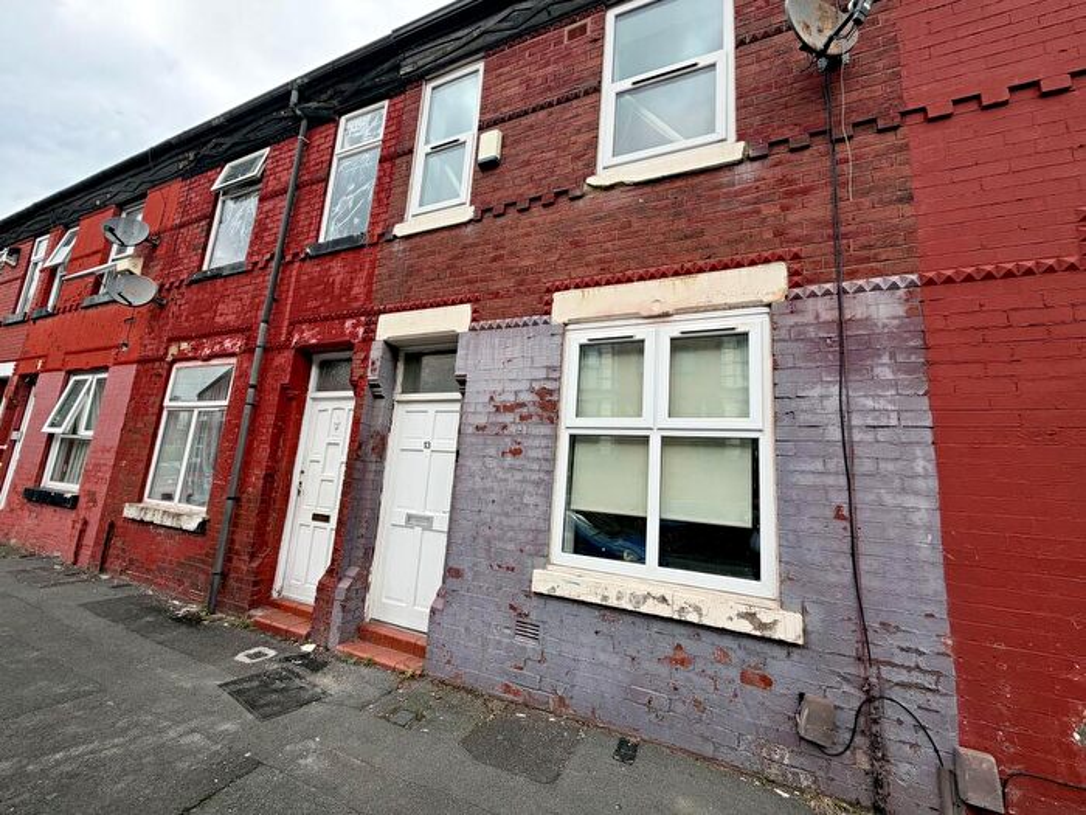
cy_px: 408
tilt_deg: +11.2
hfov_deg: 102.1
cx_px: 543
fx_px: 439
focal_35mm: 14
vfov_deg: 85.7
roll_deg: -3.8
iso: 50
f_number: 2.2
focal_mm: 2.22
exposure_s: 1/502
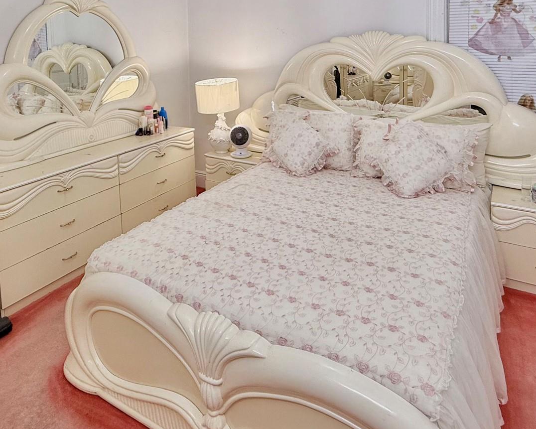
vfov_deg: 50.5
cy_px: 67
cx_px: 271
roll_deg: +0.8
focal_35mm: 26
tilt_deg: -2.2
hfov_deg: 66.0
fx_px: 412
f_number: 2.2
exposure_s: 1/120
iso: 100
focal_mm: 2.22
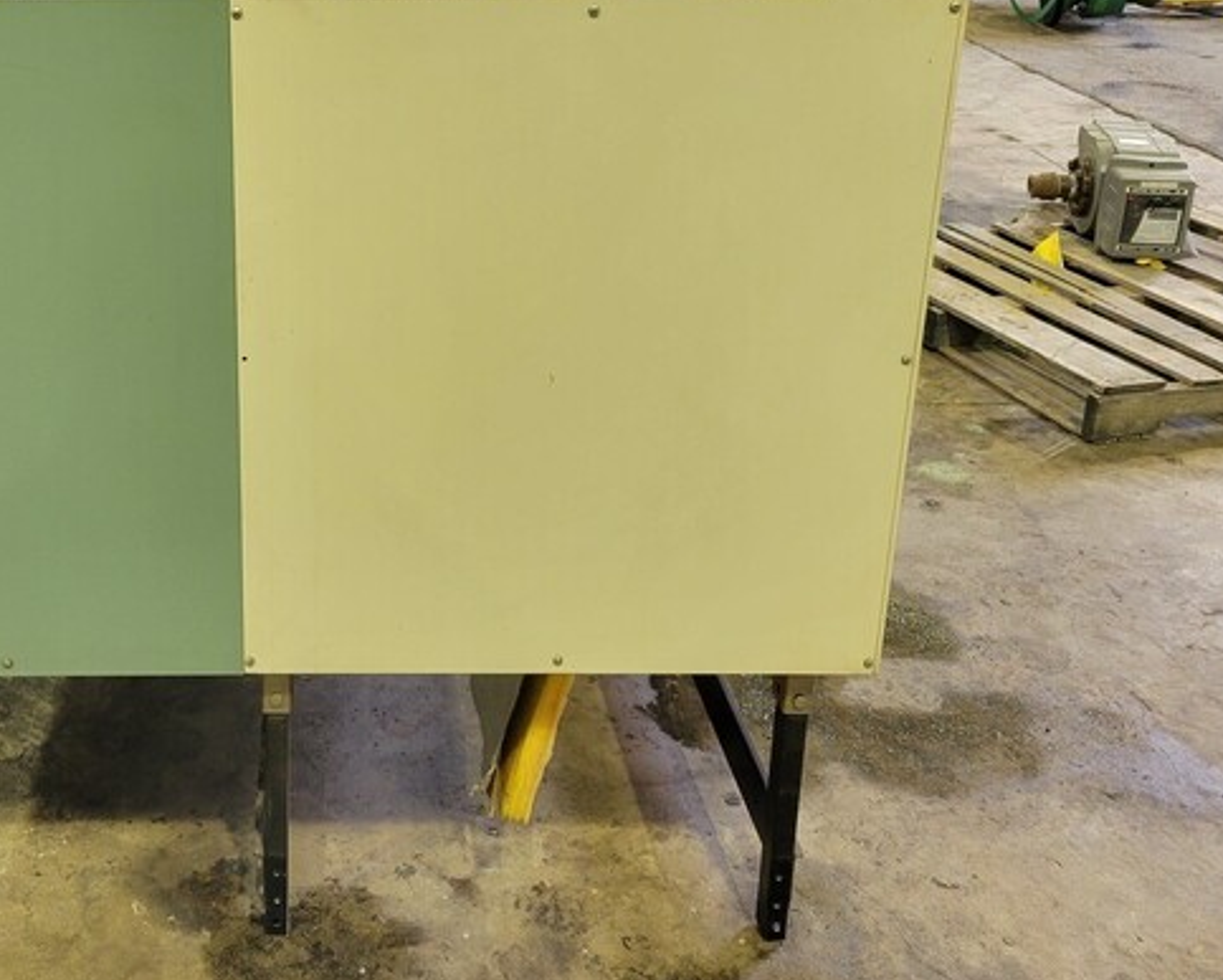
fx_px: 1521
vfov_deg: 35.0
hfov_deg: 42.5
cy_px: 256
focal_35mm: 42
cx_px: 314
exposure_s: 1/60
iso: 200
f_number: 1.8
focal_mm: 5.4
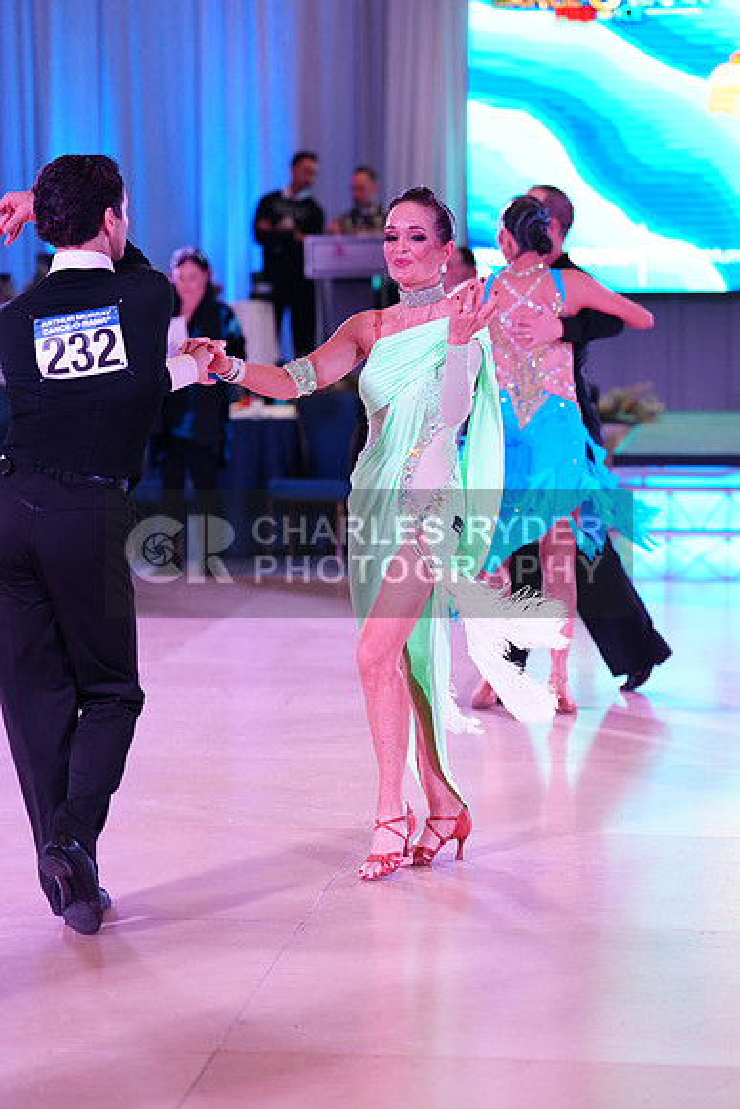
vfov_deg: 20.4
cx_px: 370
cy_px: 554
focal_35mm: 100
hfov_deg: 13.7
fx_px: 3081
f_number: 2.8
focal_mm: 100
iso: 2000
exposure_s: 1/500
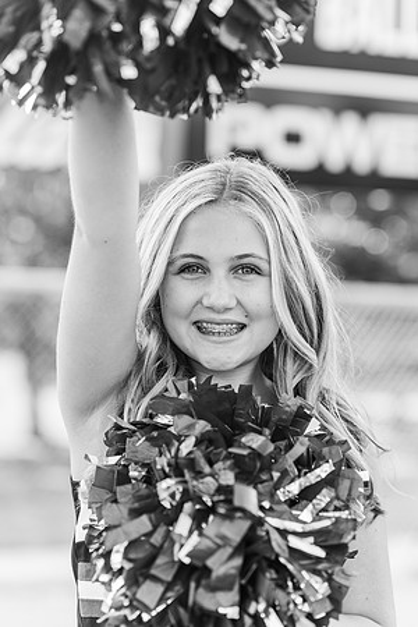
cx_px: 209
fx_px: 1480
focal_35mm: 85
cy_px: 314
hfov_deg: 16.1
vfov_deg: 23.9
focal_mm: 85
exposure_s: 1/500
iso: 200
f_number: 2.8
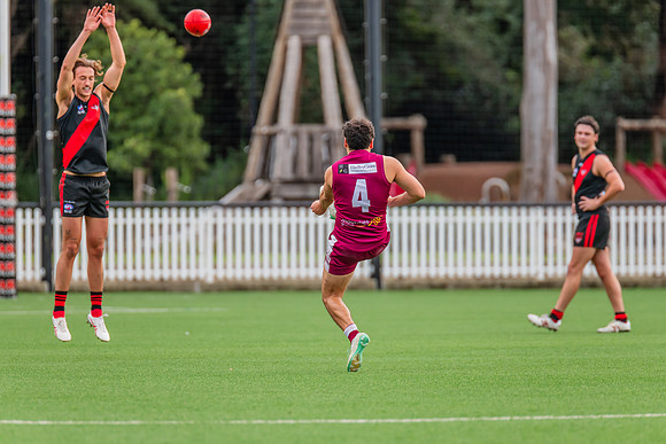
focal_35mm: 438
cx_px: 325
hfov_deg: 4.7
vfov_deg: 3.1
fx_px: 8100
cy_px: 222
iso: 800
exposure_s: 1/1250
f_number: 5
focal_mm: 420
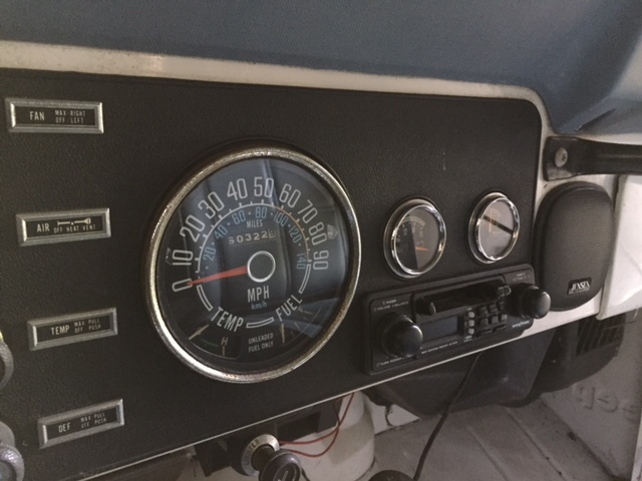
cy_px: 240
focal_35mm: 29
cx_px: 321
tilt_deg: -12.3
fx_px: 538
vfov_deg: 48.2
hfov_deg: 61.7
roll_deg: -0.1
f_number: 2.2
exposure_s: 1/15
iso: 500
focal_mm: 4.15
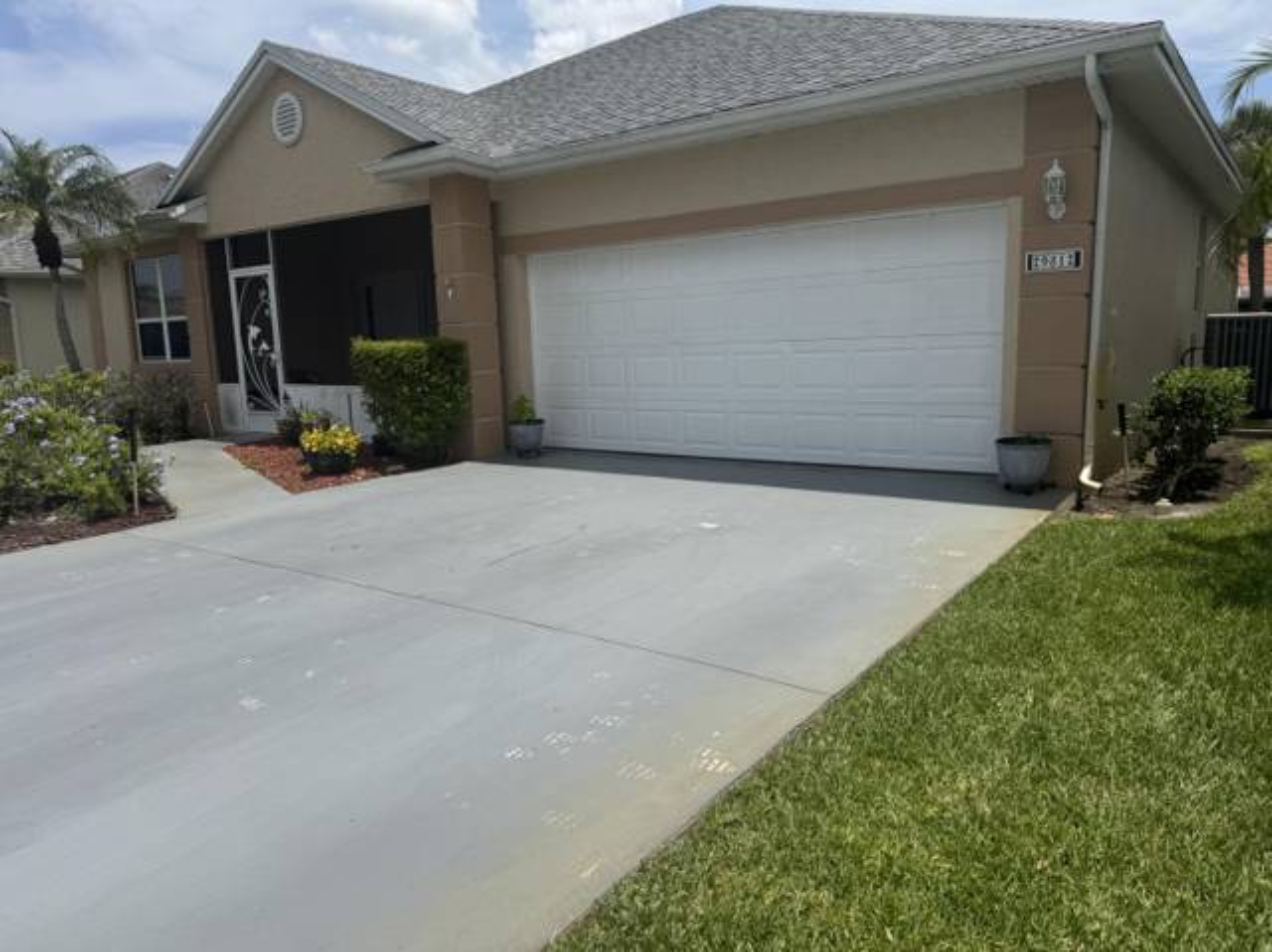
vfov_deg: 56.8
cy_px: 476
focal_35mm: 24
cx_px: 636
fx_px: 881
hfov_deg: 71.6
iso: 80
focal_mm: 6.76
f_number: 1.78
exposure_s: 1/9009
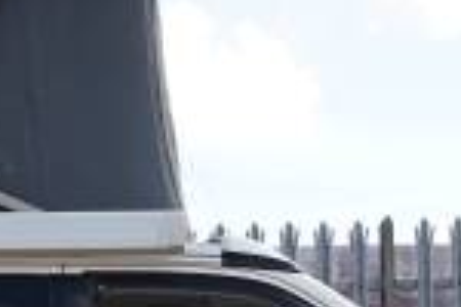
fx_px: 2190
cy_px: 473
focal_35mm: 171
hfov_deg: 11.9
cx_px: -25
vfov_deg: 7.9
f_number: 5.6
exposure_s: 1/80
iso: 100
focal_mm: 40
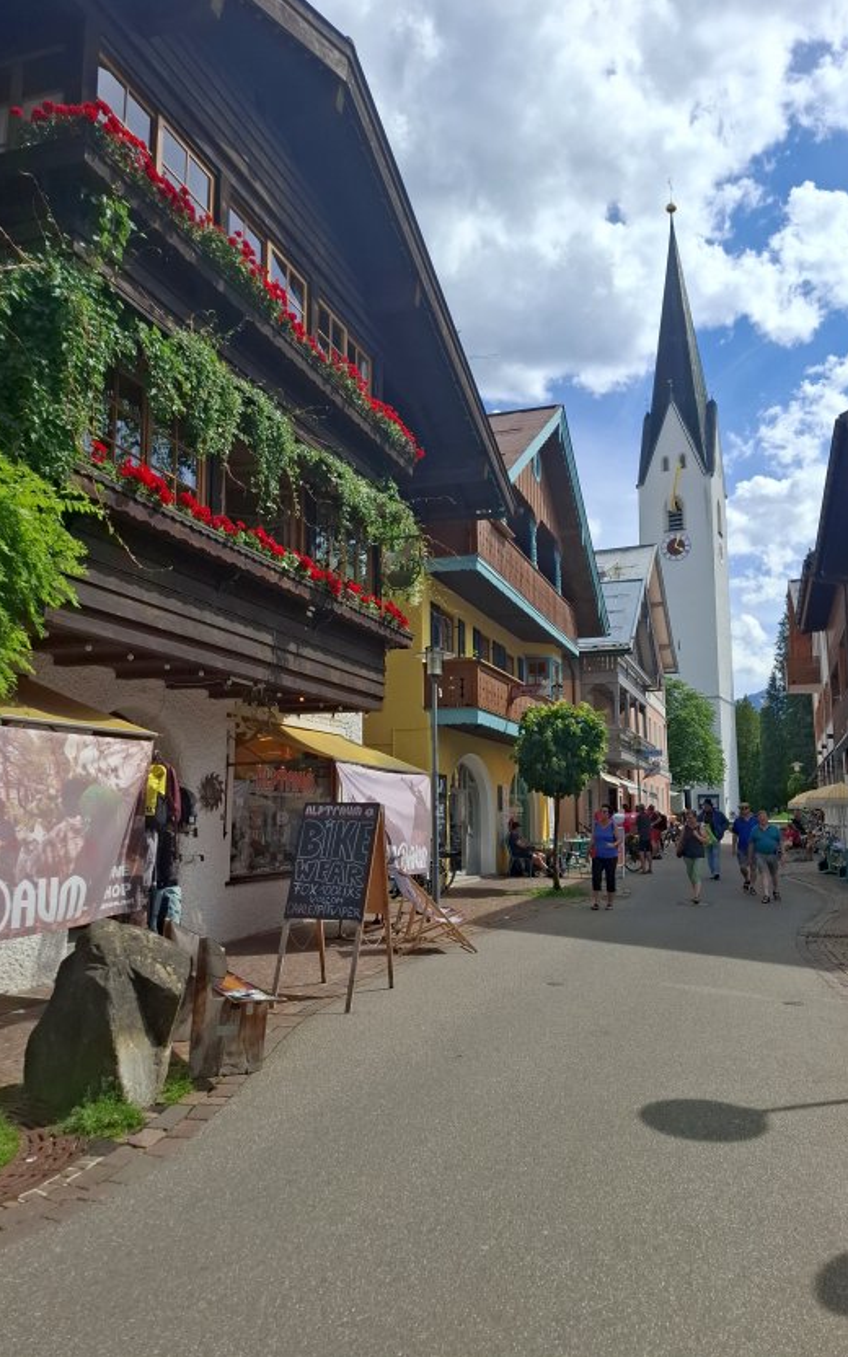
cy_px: 666
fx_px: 924
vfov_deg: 72.5
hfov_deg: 49.1
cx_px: 488
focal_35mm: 25
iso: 50
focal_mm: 5.54
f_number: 1.8
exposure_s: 1/3040
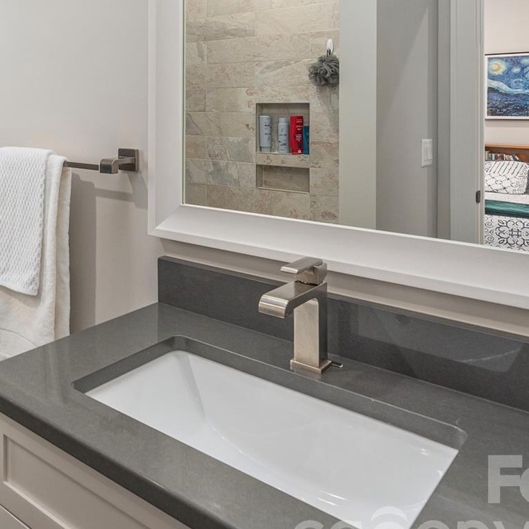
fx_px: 553
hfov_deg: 43.6
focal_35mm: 32
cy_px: 117
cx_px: -1
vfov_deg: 48.6
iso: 320
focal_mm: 14
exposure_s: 1/100
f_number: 8
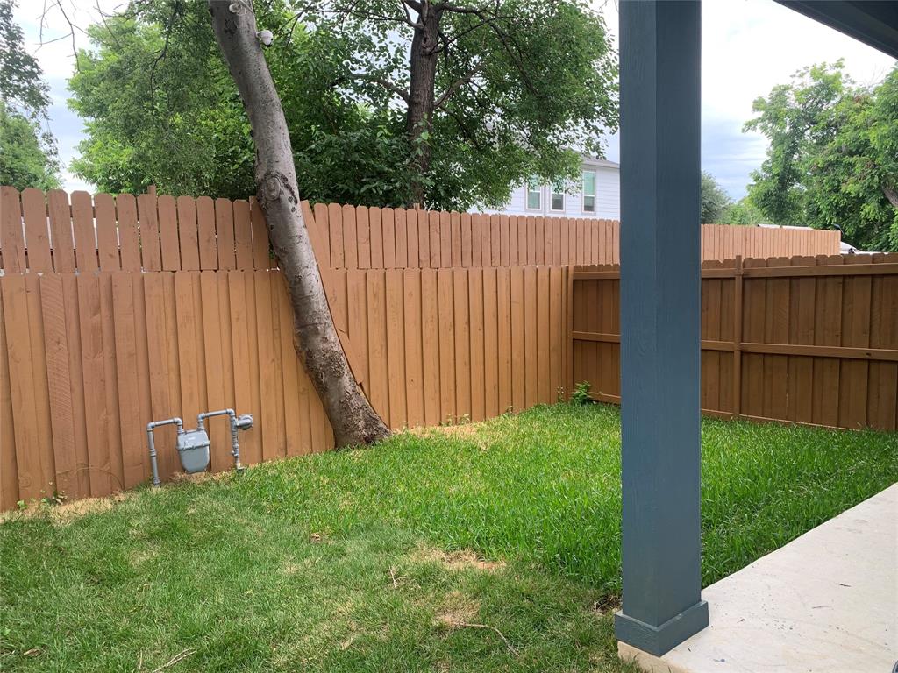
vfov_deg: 53.1
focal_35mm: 26
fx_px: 674
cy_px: 336
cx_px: 449
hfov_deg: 67.3
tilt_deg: -5.3
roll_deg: +1.4
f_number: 1.8
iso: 25
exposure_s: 1/182
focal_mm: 4.25
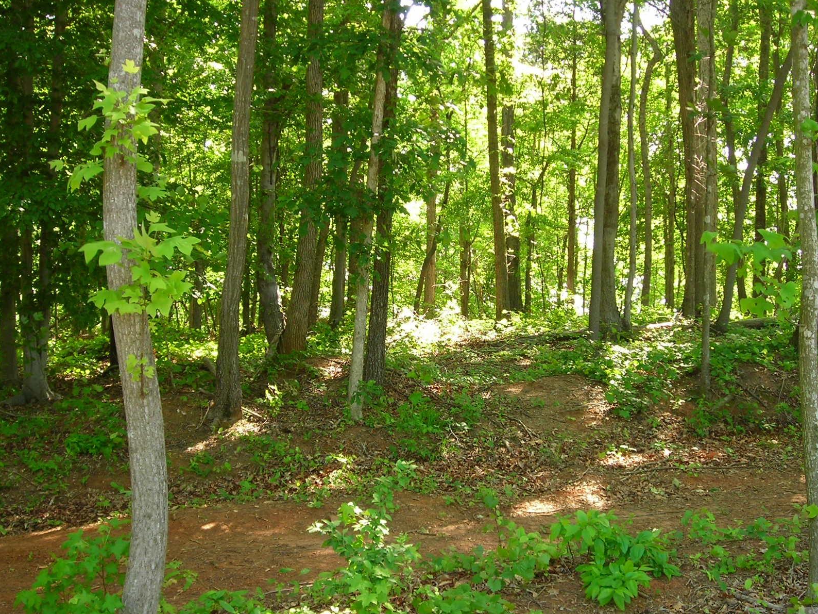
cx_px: 435
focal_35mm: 49
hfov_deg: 38.9
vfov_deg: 29.7
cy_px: 312
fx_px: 1158
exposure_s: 1/30
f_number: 3.2
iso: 61
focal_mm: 6.3
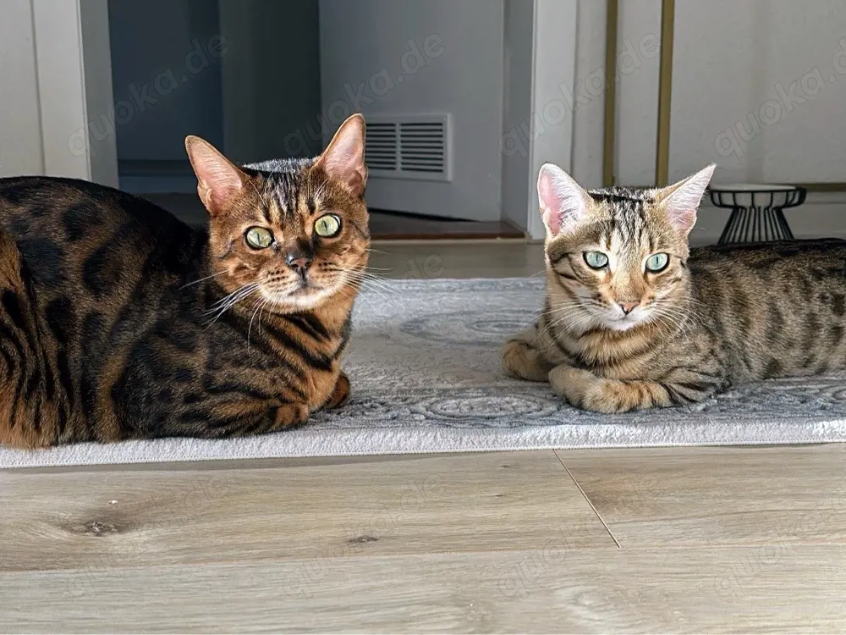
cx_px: 423
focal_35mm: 28
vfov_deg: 49.7
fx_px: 684
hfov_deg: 63.4
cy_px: 318
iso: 80
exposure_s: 1/445
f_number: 1.78
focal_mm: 6.86
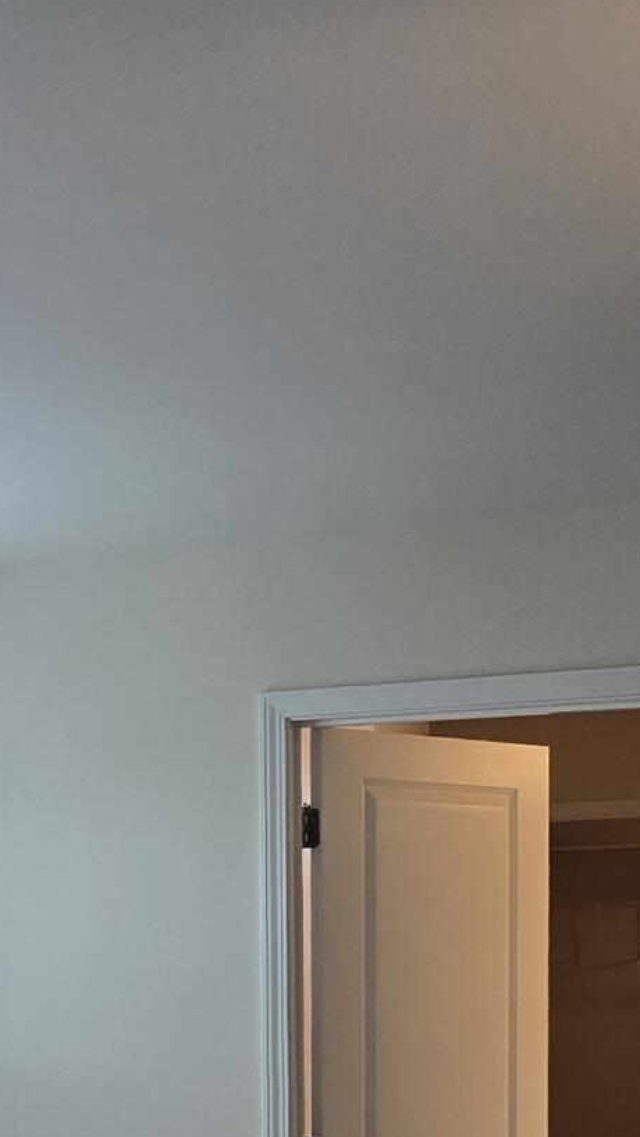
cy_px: 1016
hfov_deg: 22.1
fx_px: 1568
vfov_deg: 37.4
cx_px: -14
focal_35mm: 52
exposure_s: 1/120
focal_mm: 2.2
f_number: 2.2
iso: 80
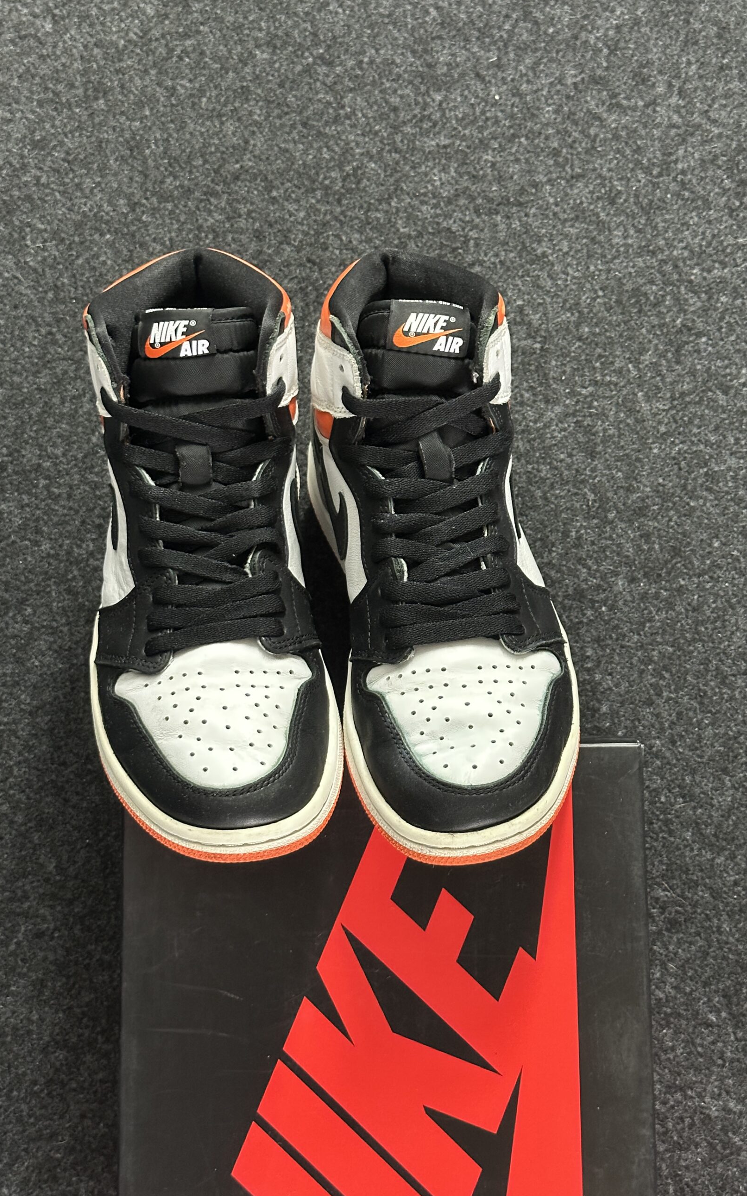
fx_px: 1661
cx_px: 417
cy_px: 598
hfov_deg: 25.3
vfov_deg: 39.6
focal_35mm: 51
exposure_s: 1/33
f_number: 1.78
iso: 500
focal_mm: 6.86
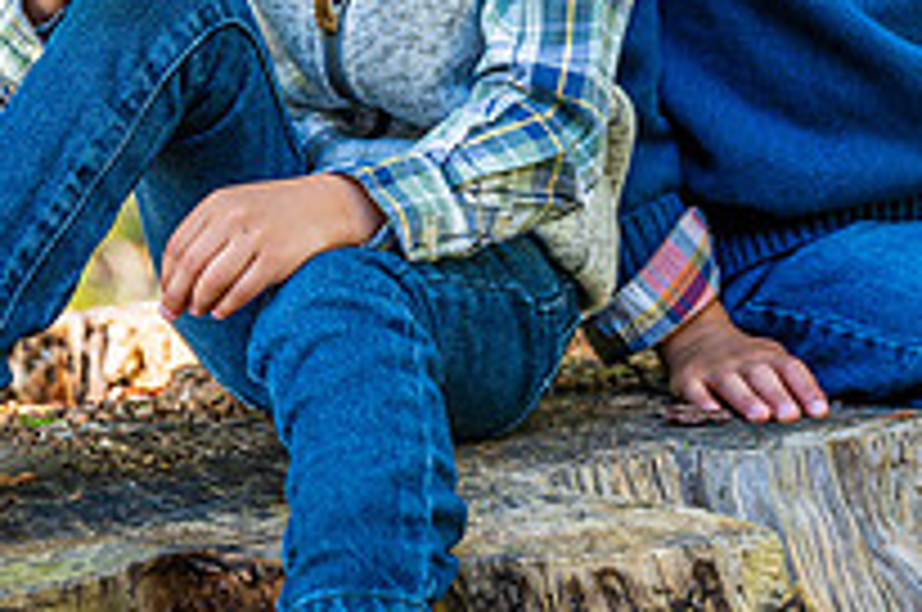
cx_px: 711
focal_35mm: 170
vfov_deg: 8.0
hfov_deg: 12.1
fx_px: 4347
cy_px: 14
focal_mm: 60
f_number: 3.5
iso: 200
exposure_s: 1/400
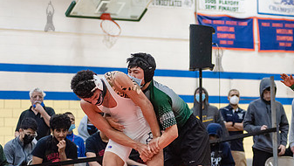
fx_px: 1131
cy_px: 143
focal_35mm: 145
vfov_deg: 8.4
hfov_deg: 14.8
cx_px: 218
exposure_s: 1/400
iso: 4000
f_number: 3.5
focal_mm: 80
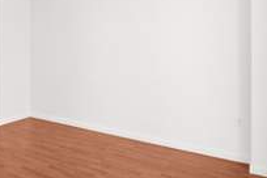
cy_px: 54
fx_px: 245
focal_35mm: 33
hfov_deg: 51.6
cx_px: 35
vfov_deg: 39.3
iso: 100
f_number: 2.8
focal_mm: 14
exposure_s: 1/30
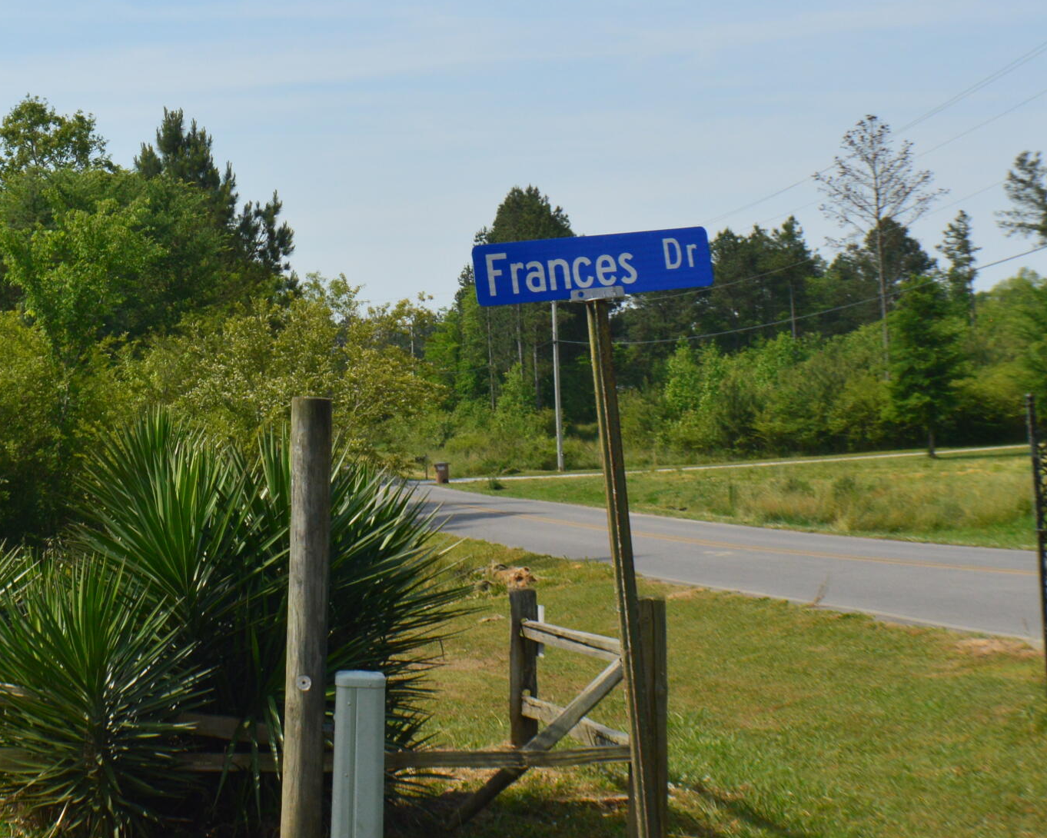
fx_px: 2976
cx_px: 196
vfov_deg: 16.0
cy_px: 277
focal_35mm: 96
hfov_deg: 19.7
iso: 400
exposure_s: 1/500
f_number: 11
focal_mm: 31
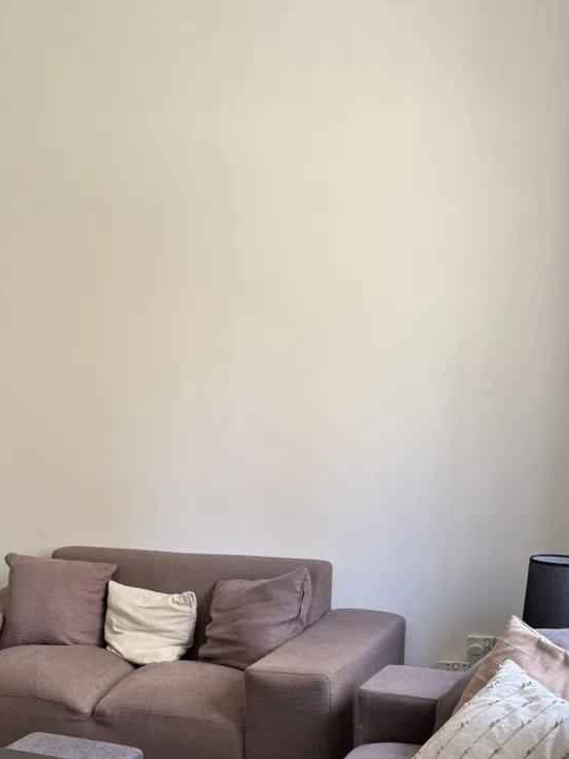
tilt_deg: -14.2
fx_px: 986
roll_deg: +2.1
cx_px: 79
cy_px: 642
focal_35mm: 45
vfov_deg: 39.8
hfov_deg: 31.0
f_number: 1.78
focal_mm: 6.76
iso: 200
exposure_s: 1/88
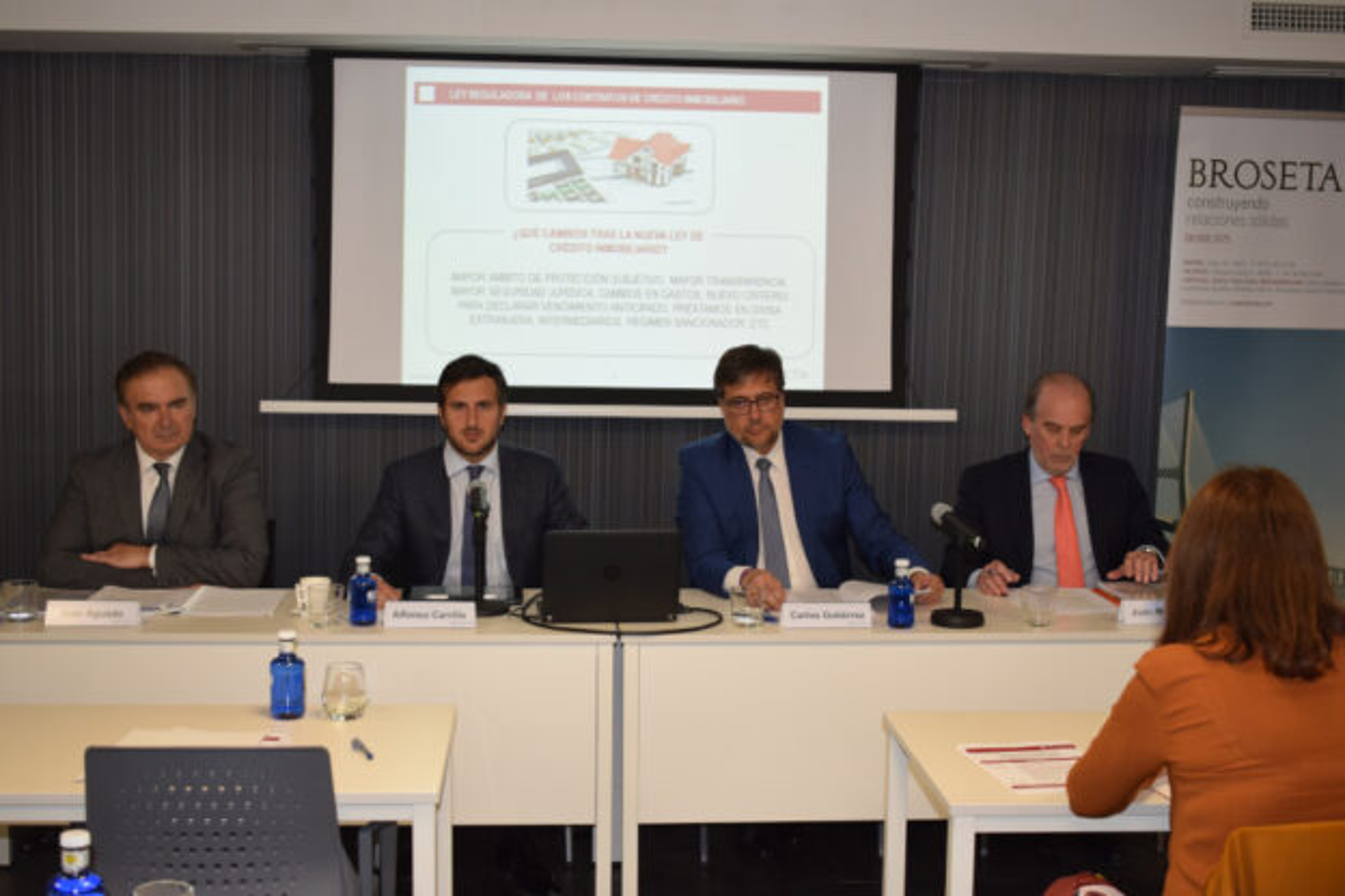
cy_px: 448
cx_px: 672
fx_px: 1737
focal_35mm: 46
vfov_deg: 28.9
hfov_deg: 42.3
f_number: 5
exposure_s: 1/100
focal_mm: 31
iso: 800
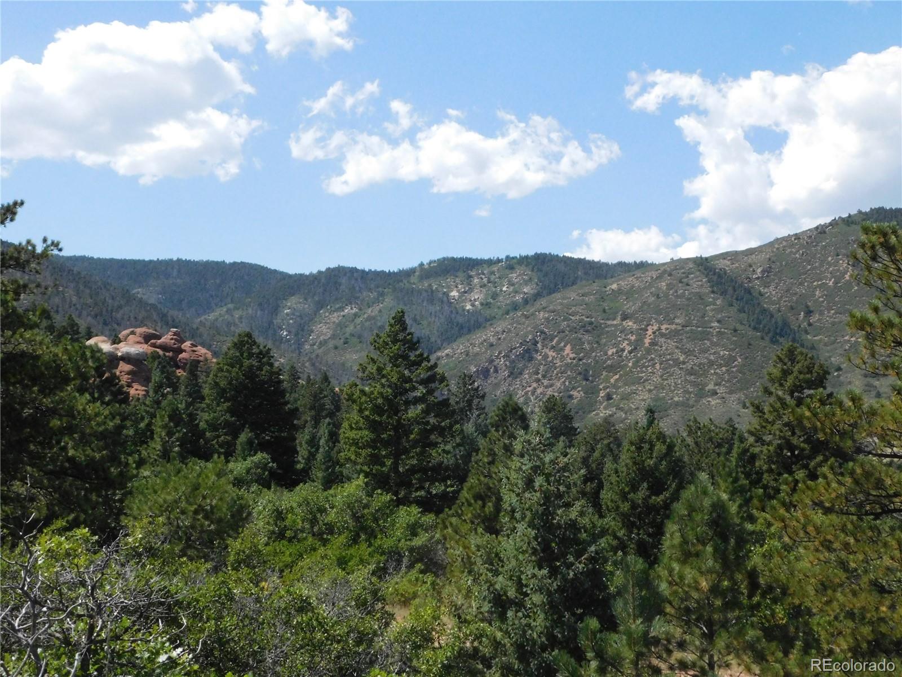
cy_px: 338
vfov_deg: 28.6
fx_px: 1329
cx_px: 451
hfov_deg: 37.5
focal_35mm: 51
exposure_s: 1/1500
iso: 800
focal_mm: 9
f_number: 7.6
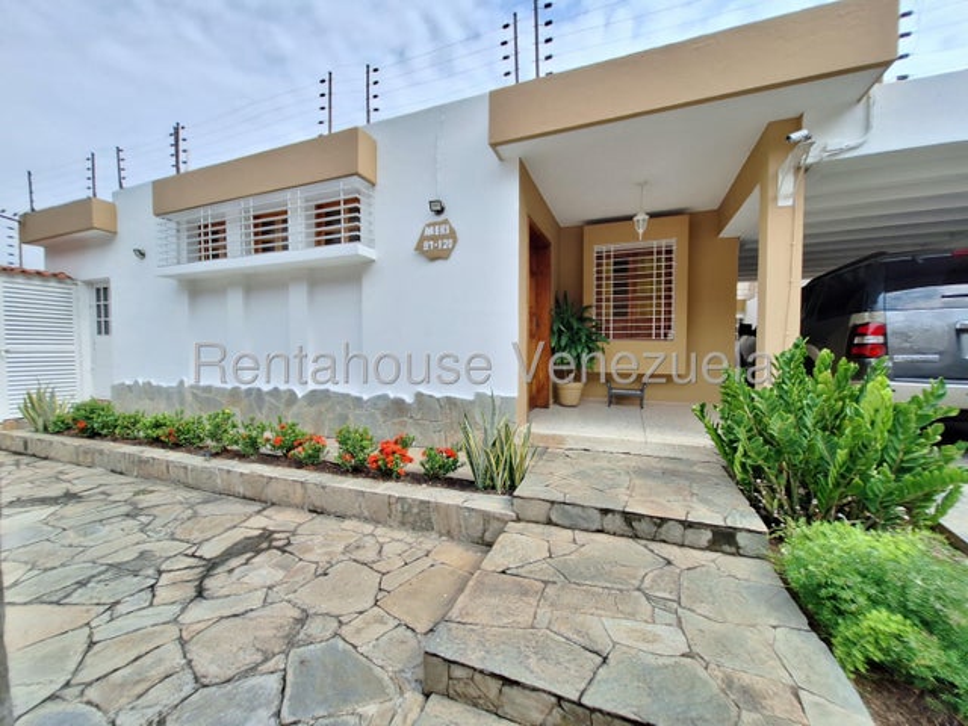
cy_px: 363
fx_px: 364
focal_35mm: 13
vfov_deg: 89.9
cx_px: 484
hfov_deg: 106.2
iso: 40
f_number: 2.2
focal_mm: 1.74
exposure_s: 1/632
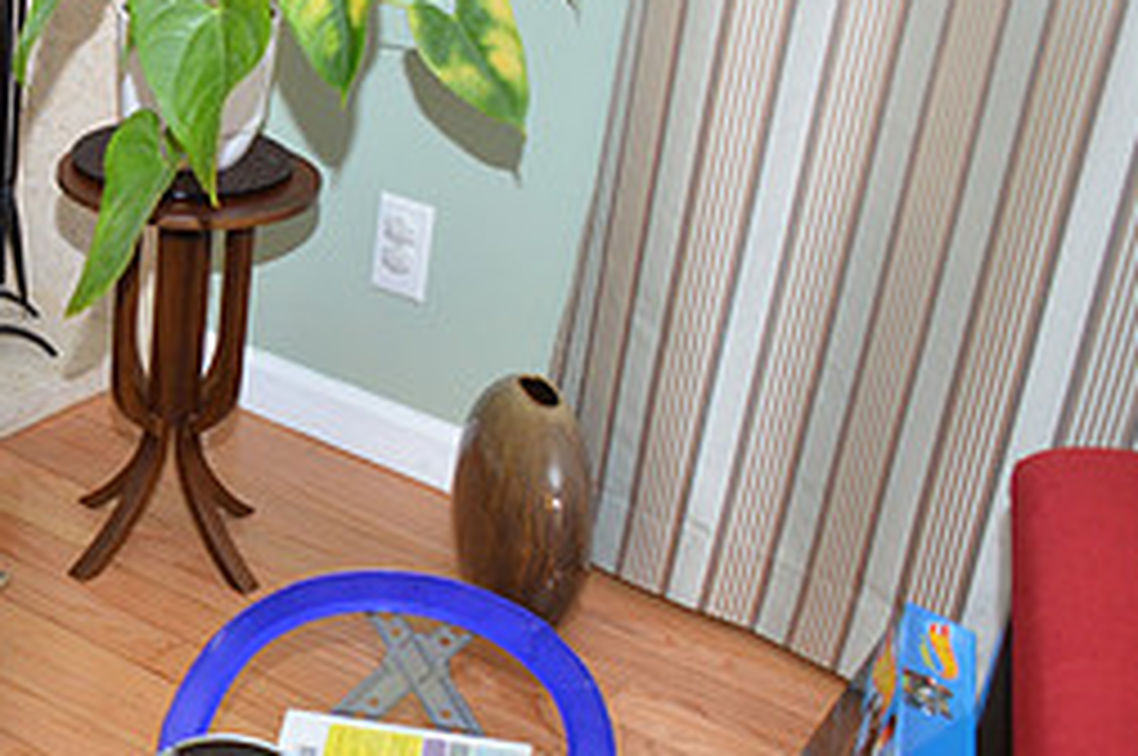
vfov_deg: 18.7
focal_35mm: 72
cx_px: -153
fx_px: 2278
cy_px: 549
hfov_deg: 25.7
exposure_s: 1/60
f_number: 4
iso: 800
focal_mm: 21
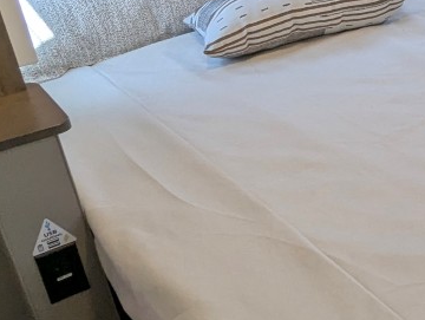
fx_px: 762
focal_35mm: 62
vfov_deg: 23.6
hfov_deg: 26.4
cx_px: 555
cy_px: 111
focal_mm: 2.35
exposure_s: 1/163
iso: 129
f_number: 2.2
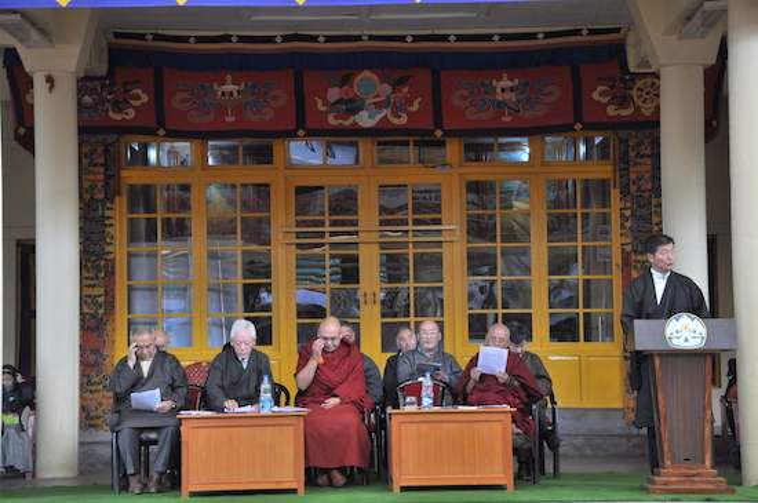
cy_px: 252
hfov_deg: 21.9
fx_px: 1955
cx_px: 379
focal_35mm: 93
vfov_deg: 14.7
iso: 500
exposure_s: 1/160
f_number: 5.6
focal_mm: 62
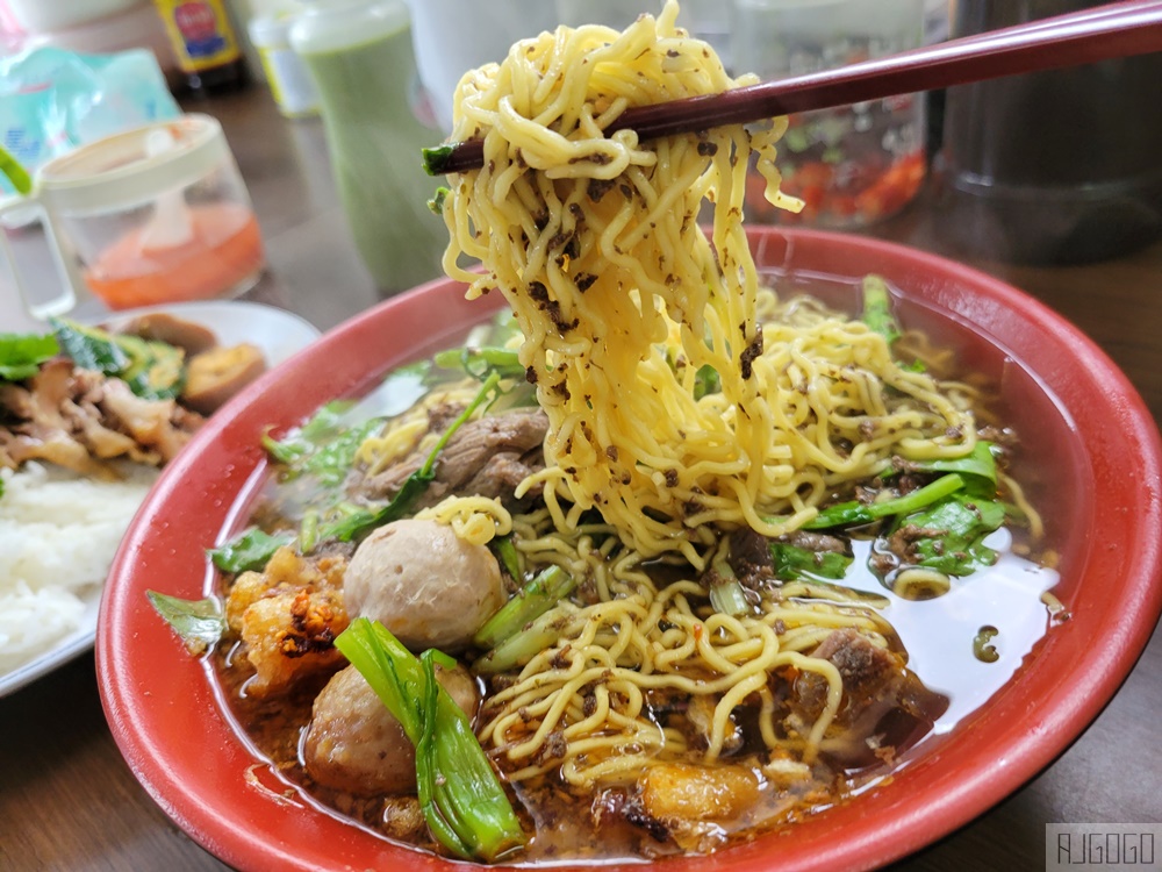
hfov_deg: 67.3
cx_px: 581
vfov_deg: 53.1
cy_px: 436
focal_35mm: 26
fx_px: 873
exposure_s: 1/40
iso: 200
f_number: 1.8
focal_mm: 5.4
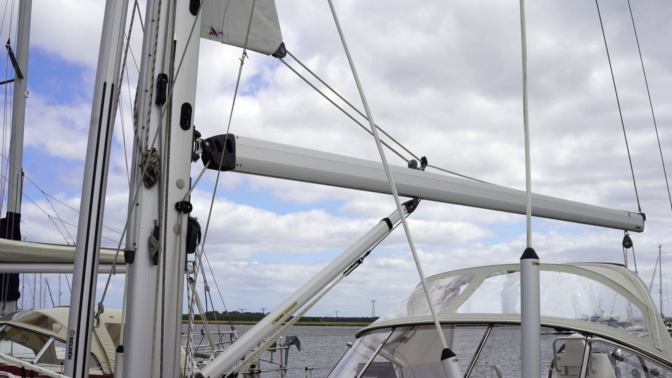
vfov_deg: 29.9
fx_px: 707
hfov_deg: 50.8
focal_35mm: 40
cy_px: 225
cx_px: 337
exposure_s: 1/320
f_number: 10
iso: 100
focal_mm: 25.1
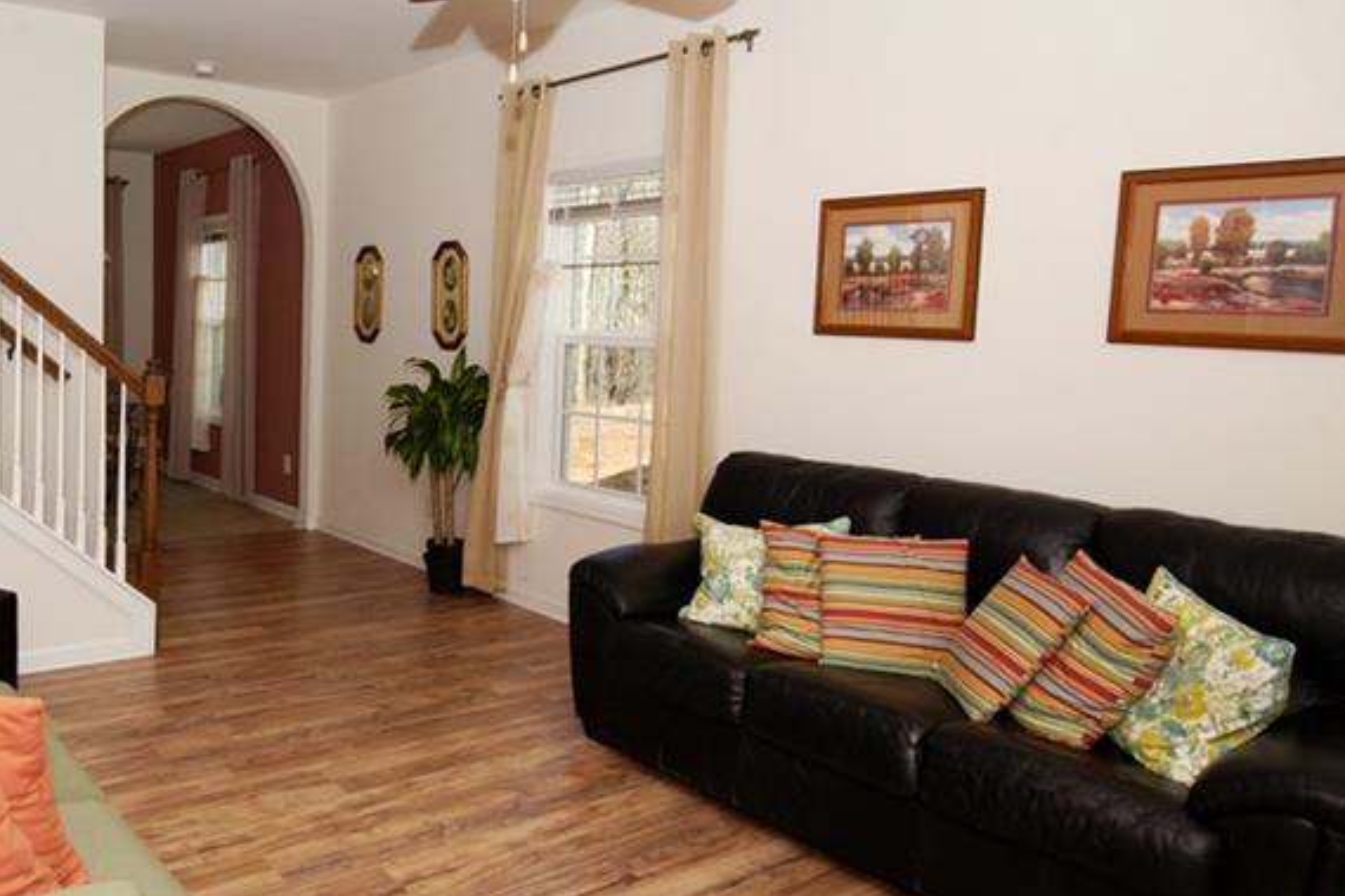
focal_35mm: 27
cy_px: 427
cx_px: 376
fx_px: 1008
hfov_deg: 64.3
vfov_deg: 47.9
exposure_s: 1/250
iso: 500
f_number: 8
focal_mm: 15
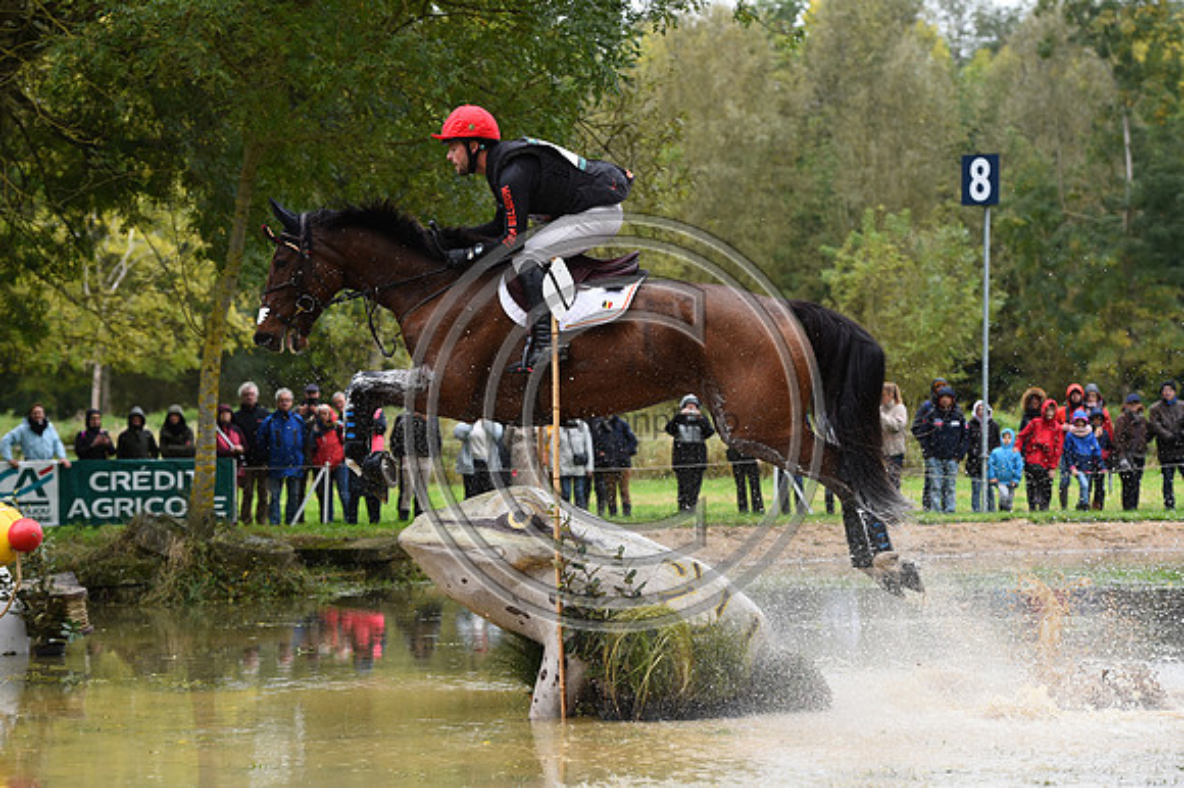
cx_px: 592
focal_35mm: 102
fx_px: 3353
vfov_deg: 13.4
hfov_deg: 20.0
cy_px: 394
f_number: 4.5
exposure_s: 1/1250
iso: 800
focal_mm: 102
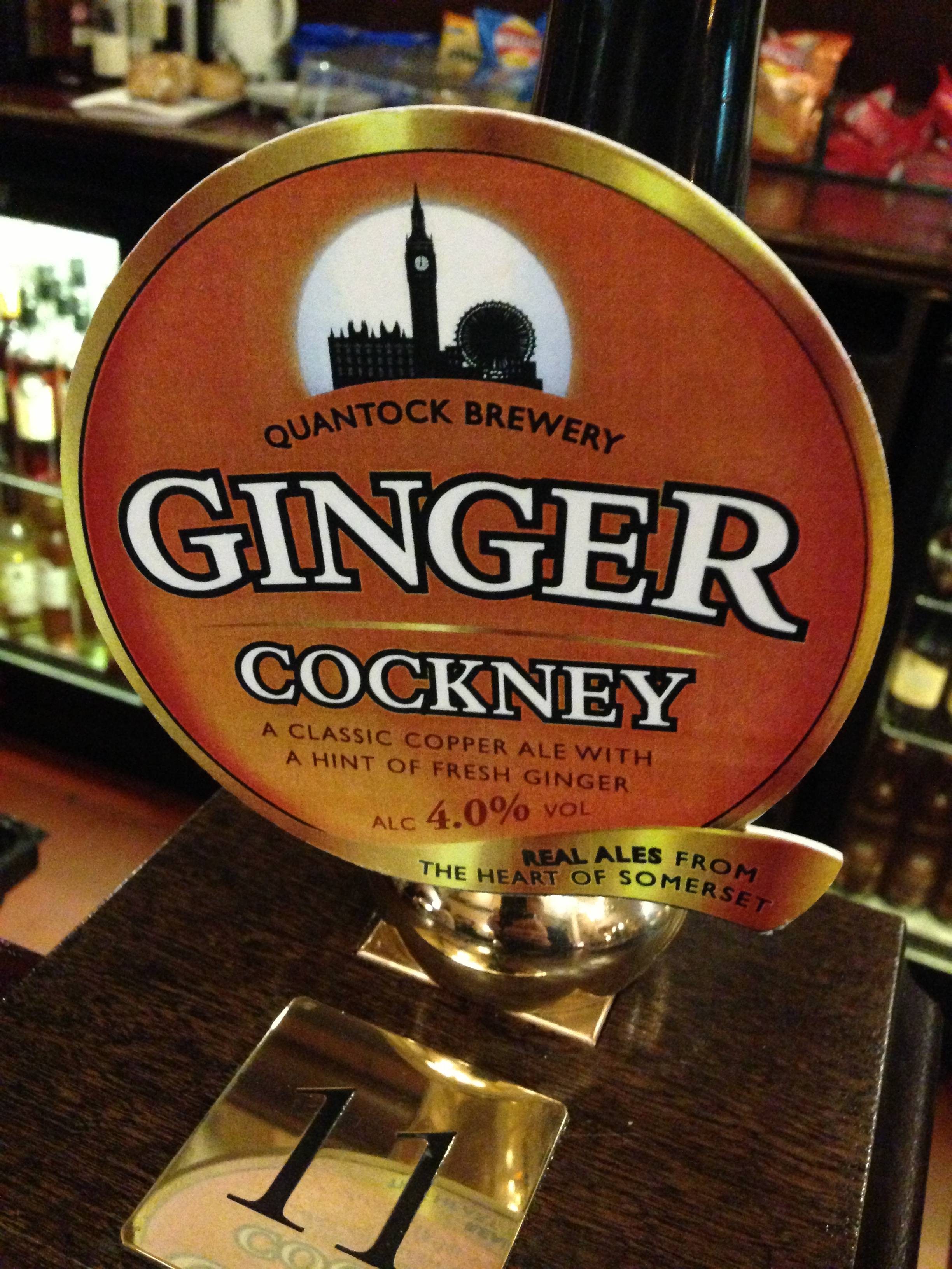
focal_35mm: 33
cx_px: 476
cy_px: 634
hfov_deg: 42.9
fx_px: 1210
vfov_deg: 55.4
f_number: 2.4
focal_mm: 4.13
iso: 800
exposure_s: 1/15
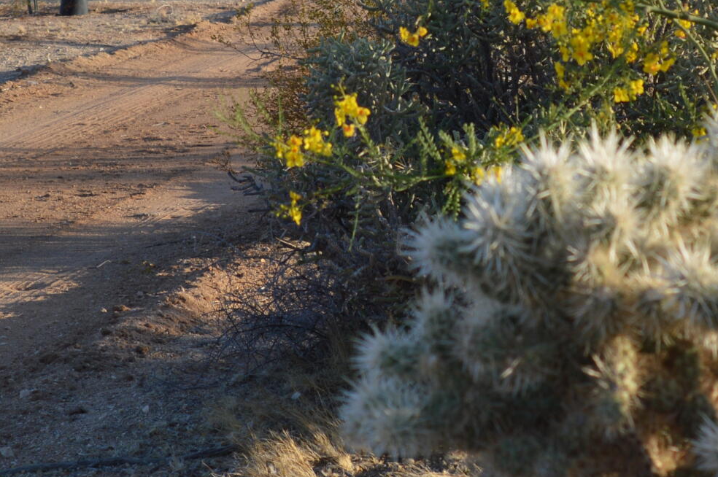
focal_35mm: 183
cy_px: 75
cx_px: 522
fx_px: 3646
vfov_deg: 7.5
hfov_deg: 11.2
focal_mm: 40
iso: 100
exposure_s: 1/160
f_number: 6.3
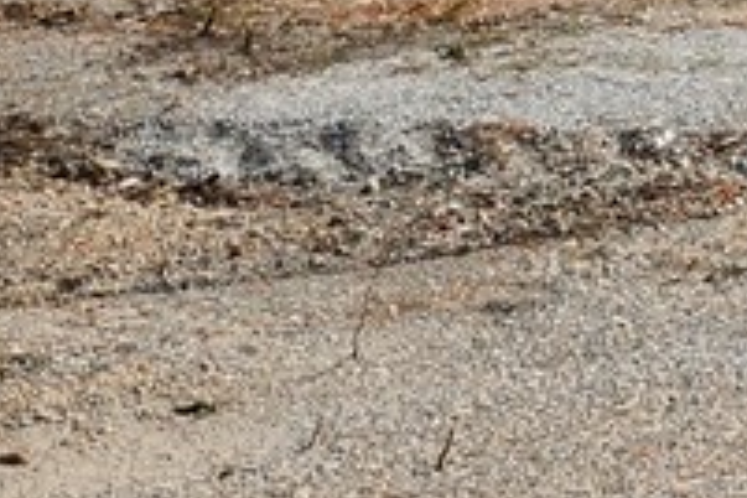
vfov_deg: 10.5
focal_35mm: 122
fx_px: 2531
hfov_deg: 12.5
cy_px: -446
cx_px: 1877
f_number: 1.8
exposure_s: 1/2913
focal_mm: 5.4
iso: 20
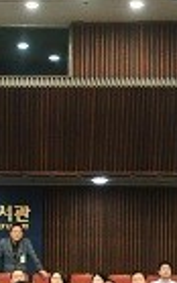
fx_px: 948
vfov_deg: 16.2
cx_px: -39
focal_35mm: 123
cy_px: 357
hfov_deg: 10.5
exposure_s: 1/160
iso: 1600
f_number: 4
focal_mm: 16
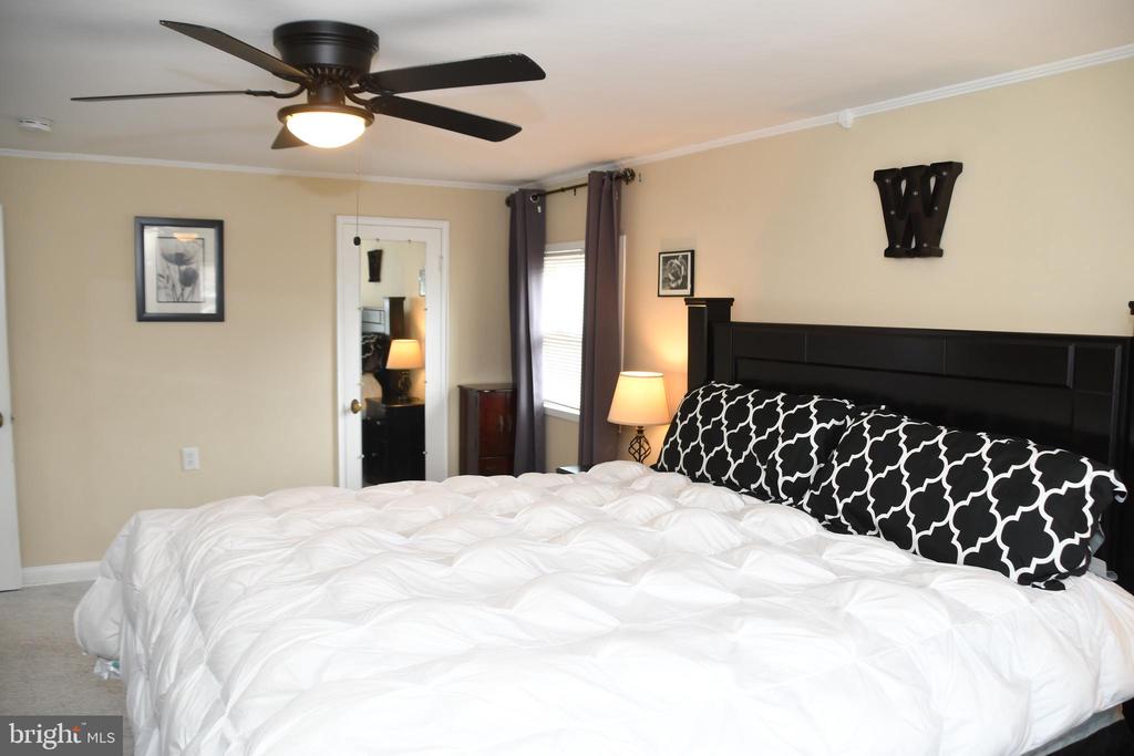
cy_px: 378
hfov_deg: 67.4
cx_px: 567
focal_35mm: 27
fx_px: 851
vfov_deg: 47.9
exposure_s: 1/60
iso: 400
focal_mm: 18
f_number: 4
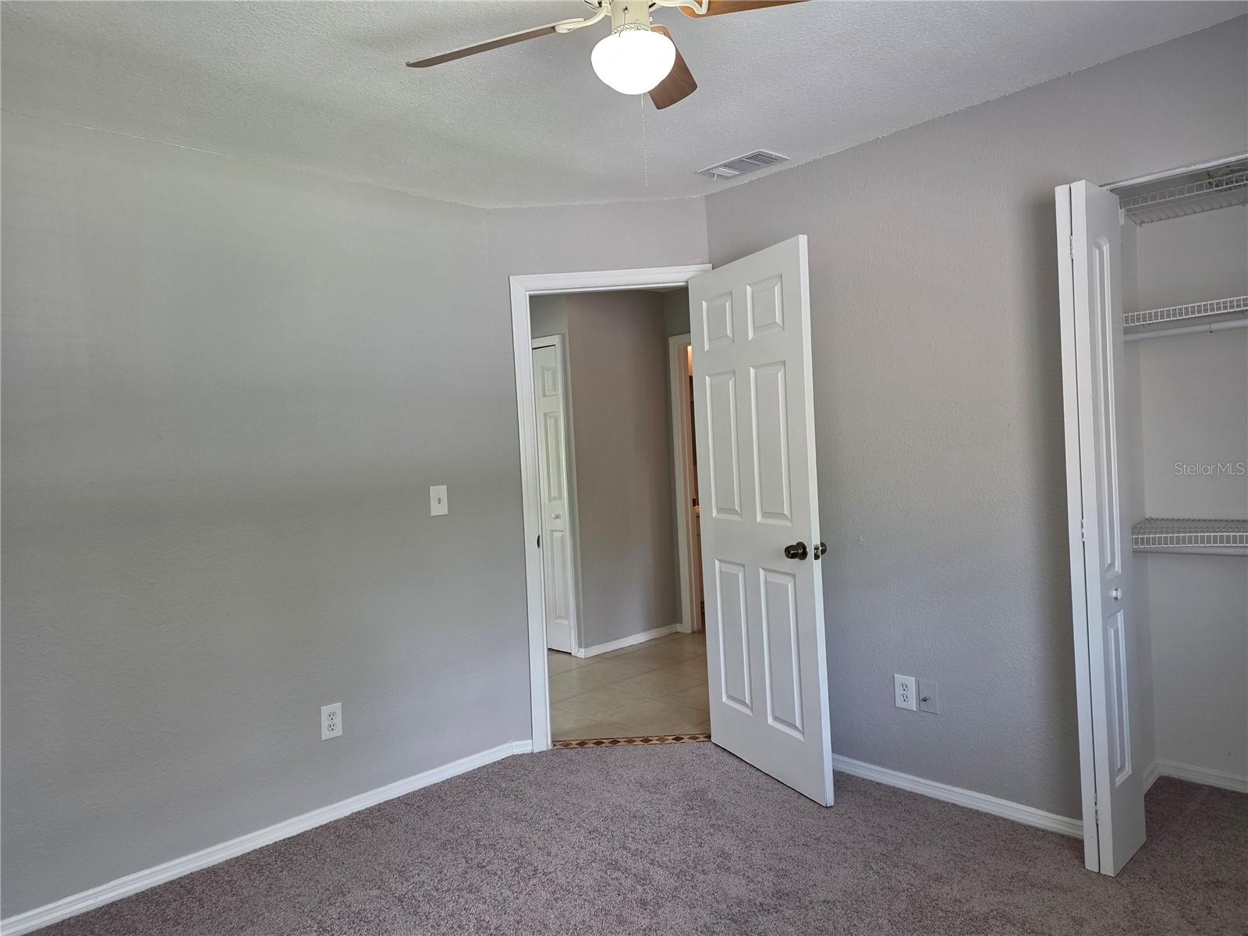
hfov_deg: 73.9
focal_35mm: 23
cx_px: 624
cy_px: 468
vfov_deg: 58.9
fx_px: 829
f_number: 1.7
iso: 160
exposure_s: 1/120
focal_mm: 6.3
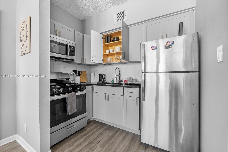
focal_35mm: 15
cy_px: 76
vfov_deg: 77.3
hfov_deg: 100.4
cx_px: 114
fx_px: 95
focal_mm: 10
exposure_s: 1/125
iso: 800
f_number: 8
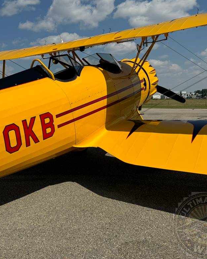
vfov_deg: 55.7
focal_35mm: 32
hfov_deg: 44.8
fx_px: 245
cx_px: 62
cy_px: 127
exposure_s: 1/10417
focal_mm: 6.76
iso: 80
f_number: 1.78
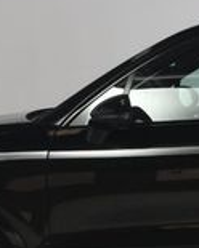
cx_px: 246
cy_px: 214
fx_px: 854
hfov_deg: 12.9
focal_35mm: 116
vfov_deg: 16.4
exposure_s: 1/160
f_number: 9
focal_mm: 20
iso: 100
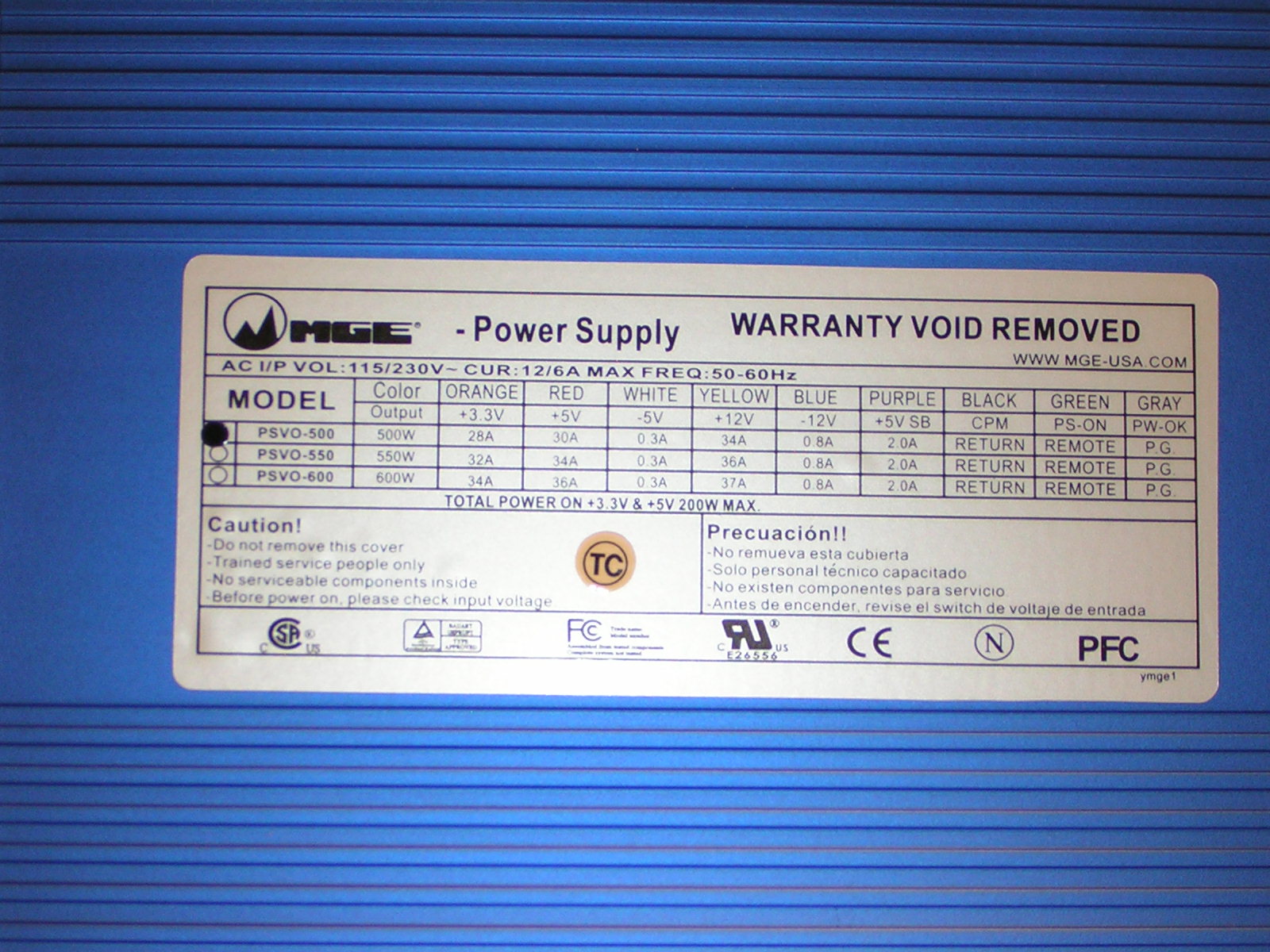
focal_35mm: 108
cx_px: 635
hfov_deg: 18.2
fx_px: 3962
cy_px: 476
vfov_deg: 13.7
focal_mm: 14.1
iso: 50
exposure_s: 1/60.1
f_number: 4.7
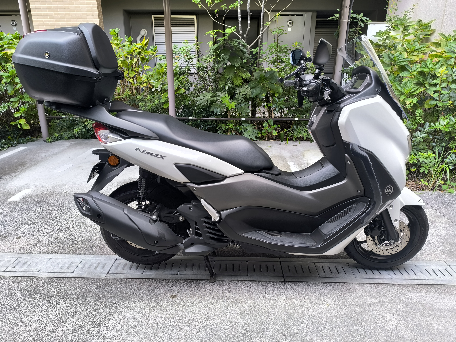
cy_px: 171
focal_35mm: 23
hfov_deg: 73.9
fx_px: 303
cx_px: 228
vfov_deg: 58.9
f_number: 1.65
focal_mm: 6.14
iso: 80
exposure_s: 1/100
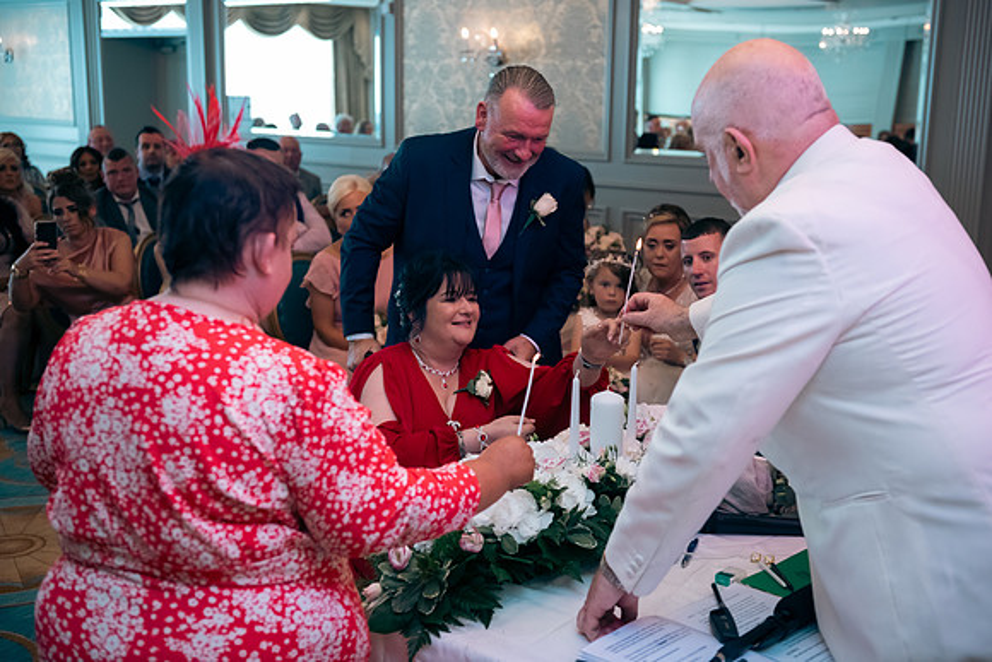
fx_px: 1213
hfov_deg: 44.5
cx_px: 496
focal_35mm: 44
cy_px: 331
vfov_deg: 30.5
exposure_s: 1/160
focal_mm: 44
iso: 640
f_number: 3.5
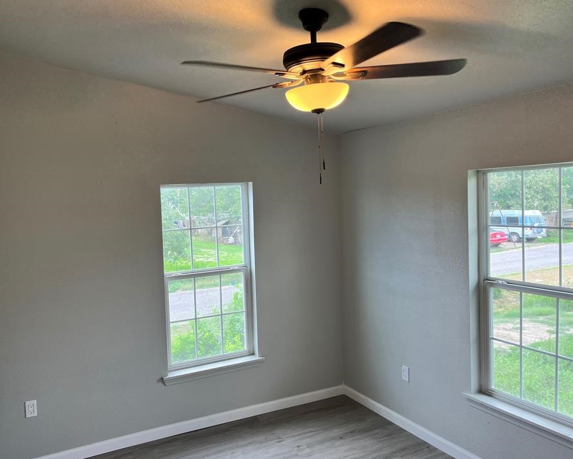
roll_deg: +3.8
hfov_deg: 60.2
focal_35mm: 29
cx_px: 247
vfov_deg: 50.0
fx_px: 492
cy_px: 226
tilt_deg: -2.9
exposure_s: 1/60
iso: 64
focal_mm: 5.1
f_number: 1.6
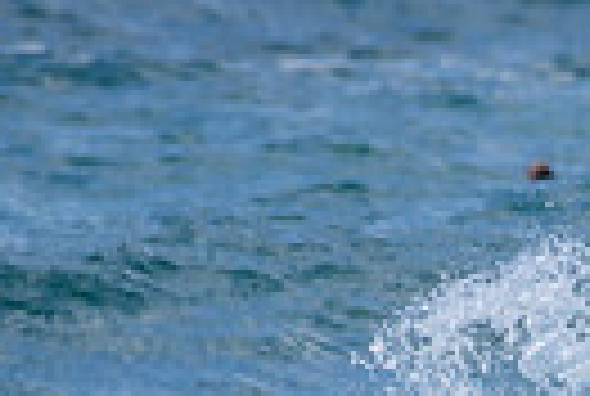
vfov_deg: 0.5
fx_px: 44499
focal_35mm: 2709
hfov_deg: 0.8
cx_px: 1185
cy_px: 485
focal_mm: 500
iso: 140
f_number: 5.6
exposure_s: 1/2000
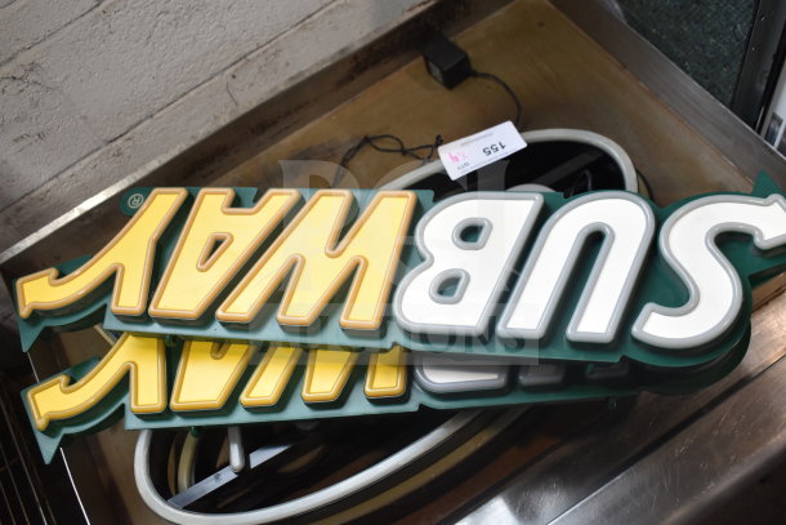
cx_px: 393
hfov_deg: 53.1
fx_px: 786
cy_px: 262
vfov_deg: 36.9
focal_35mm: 36
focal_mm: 24
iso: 800
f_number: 3.8
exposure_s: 1/160
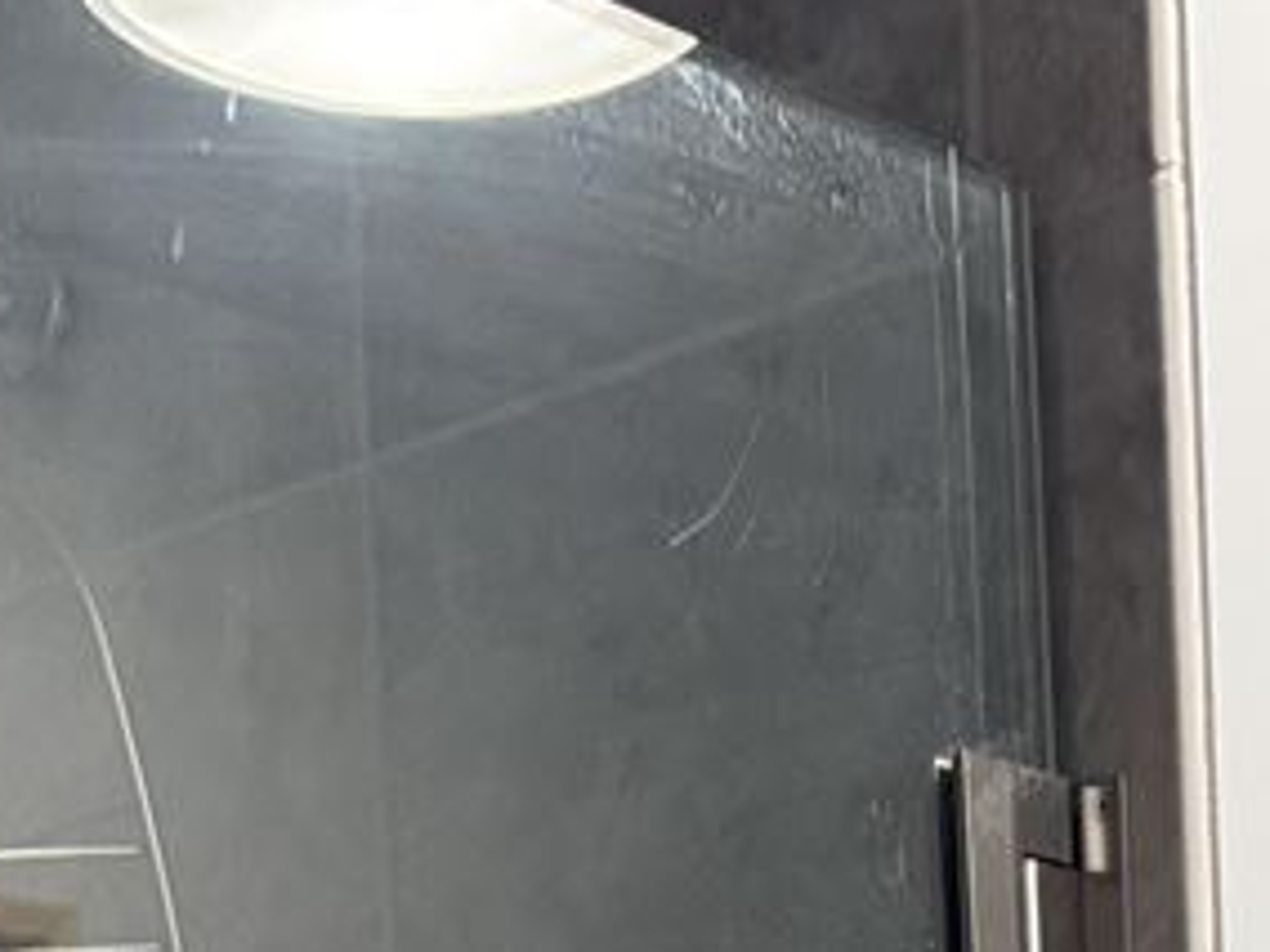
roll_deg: +2.8
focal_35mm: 108
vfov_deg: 12.0
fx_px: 3962
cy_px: 1978
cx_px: 1149
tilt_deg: -3.4
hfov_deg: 17.9
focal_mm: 6.76
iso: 640
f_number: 1.78
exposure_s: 1/60
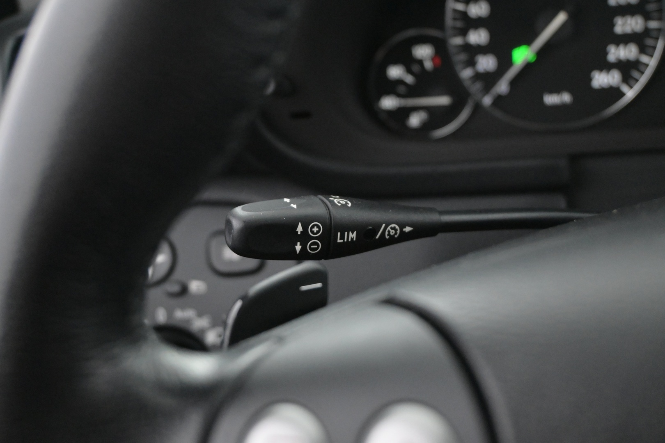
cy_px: 222
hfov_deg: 41.7
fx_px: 873
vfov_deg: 28.5
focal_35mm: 47
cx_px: 332
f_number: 5
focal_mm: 31.5
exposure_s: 1/50
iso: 6400
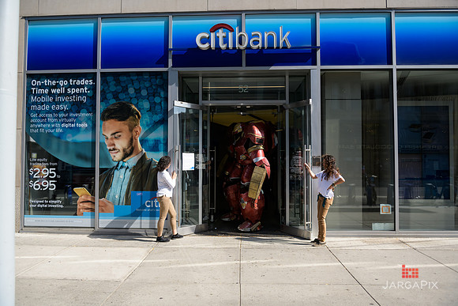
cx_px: 229
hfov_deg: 69.4
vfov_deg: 49.6
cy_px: 153
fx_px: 331
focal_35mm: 26
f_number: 3.2
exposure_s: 1/2000
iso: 200
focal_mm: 26
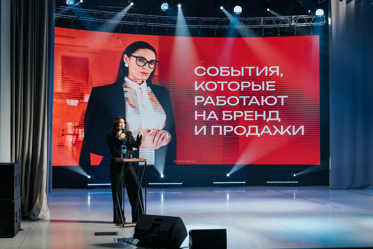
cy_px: 124
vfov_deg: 25.5
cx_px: 186
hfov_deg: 37.5
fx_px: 549
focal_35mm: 53
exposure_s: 1/250
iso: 640
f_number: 2.8
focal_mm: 53
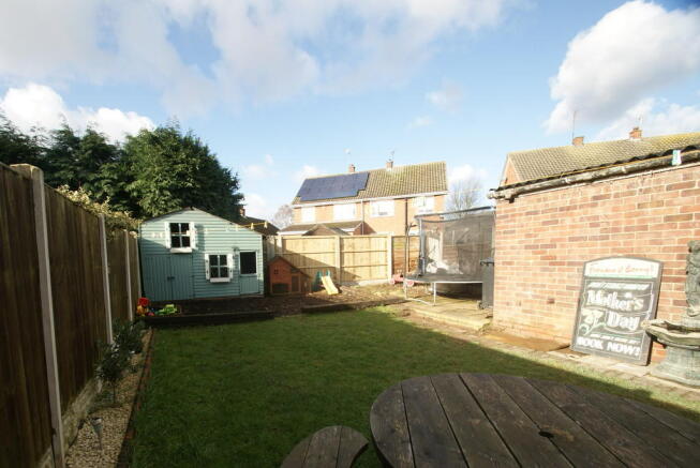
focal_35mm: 15
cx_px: 350
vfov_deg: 77.5
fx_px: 292
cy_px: 234
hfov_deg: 100.3
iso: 100
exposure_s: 1/80
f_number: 8
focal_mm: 10
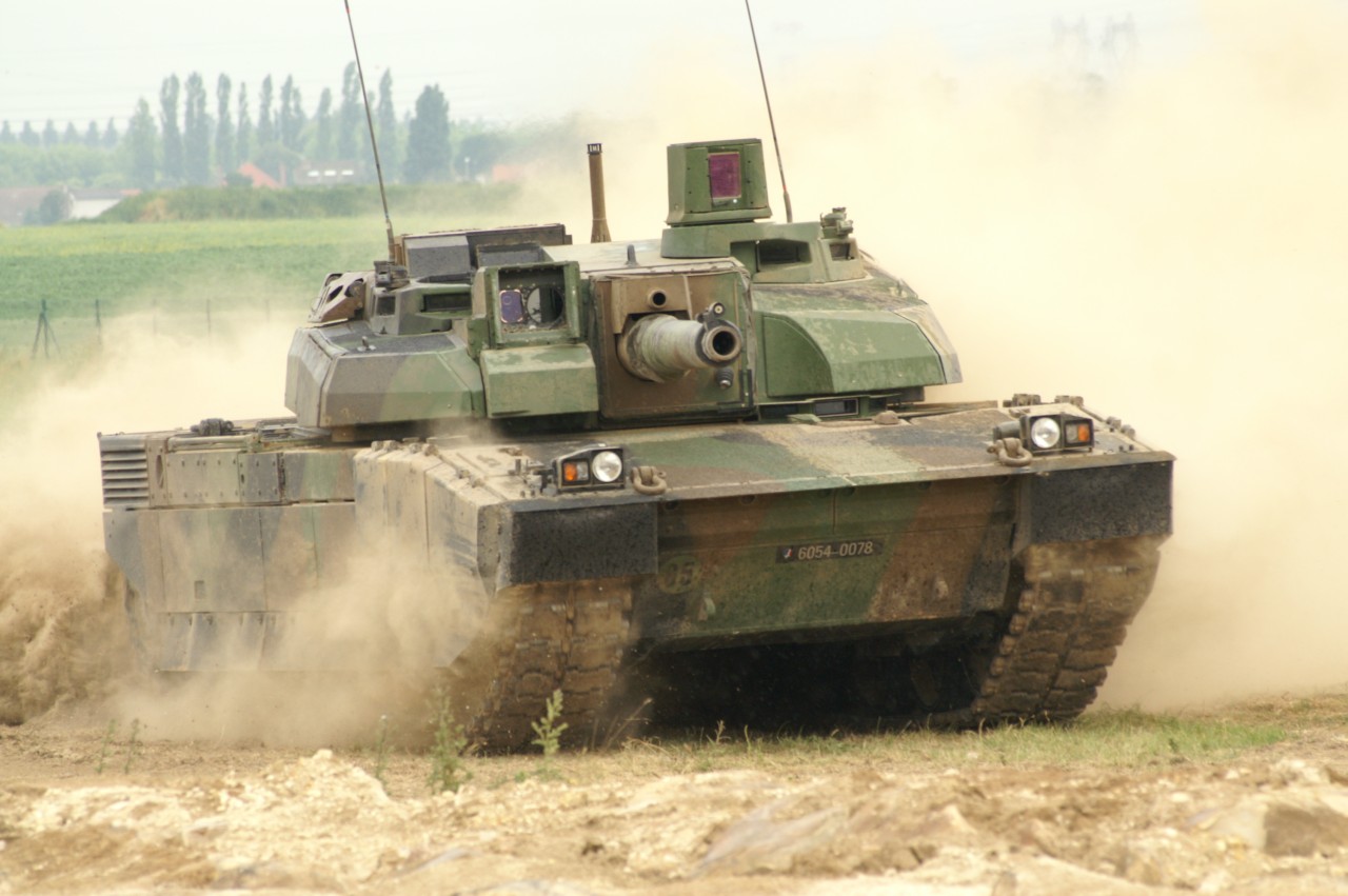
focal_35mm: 450
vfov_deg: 3.0
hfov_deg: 4.6
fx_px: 16835
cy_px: 448
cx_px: 674
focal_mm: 300
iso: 400
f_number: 8
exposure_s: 1/500
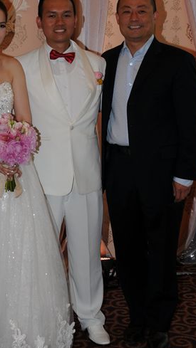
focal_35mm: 82
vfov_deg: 25.5
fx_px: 759
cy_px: 79
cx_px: 36
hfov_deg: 14.6
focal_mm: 25
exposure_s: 1/50
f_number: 5.6
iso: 200
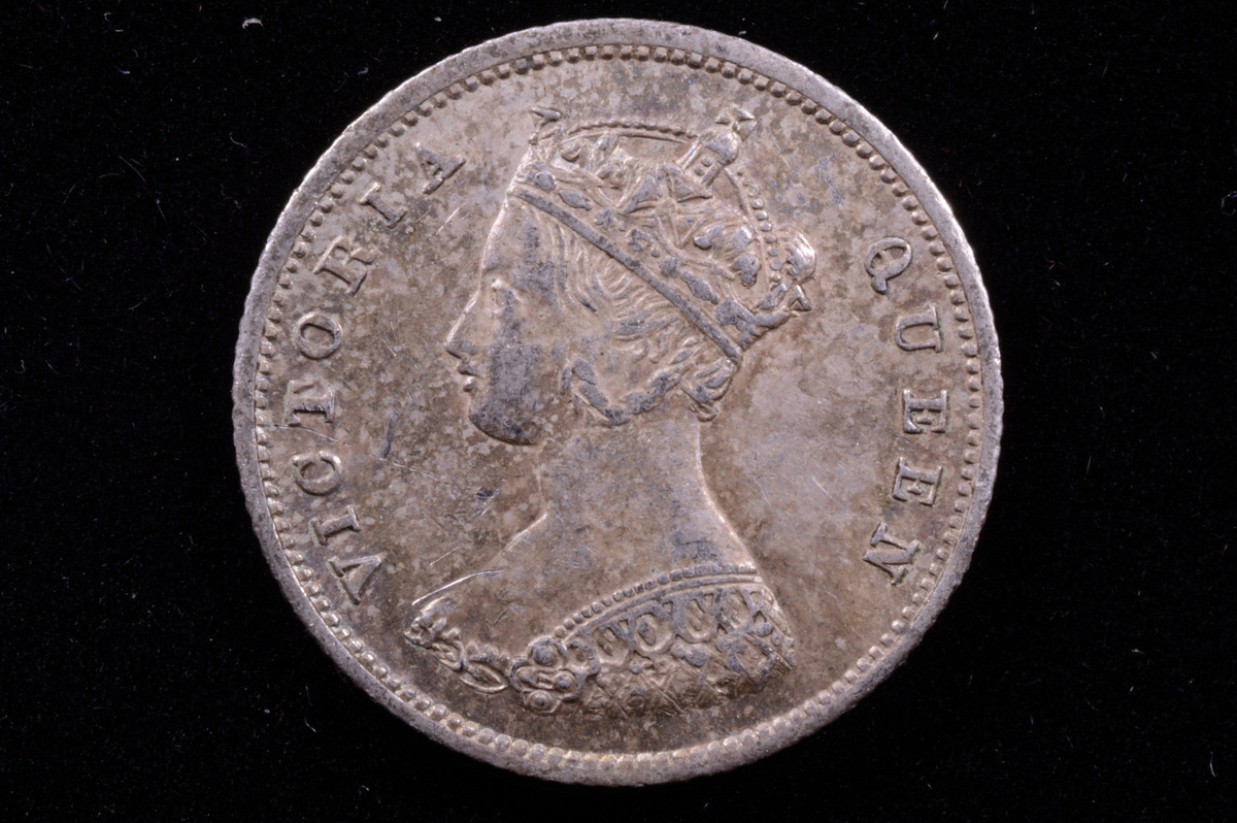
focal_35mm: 60
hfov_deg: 33.4
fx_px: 2060
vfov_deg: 22.6
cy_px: 412
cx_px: 618
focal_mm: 40
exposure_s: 1/3
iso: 100
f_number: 32
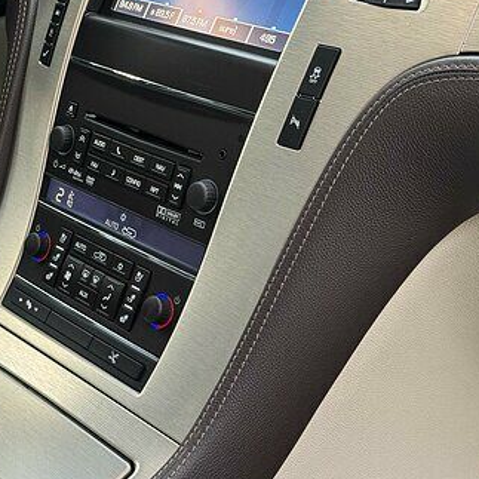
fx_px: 1127
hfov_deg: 23.7
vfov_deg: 24.0
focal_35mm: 72
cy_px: 214
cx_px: 99
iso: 250
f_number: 1.78
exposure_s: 1/56
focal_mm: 6.76
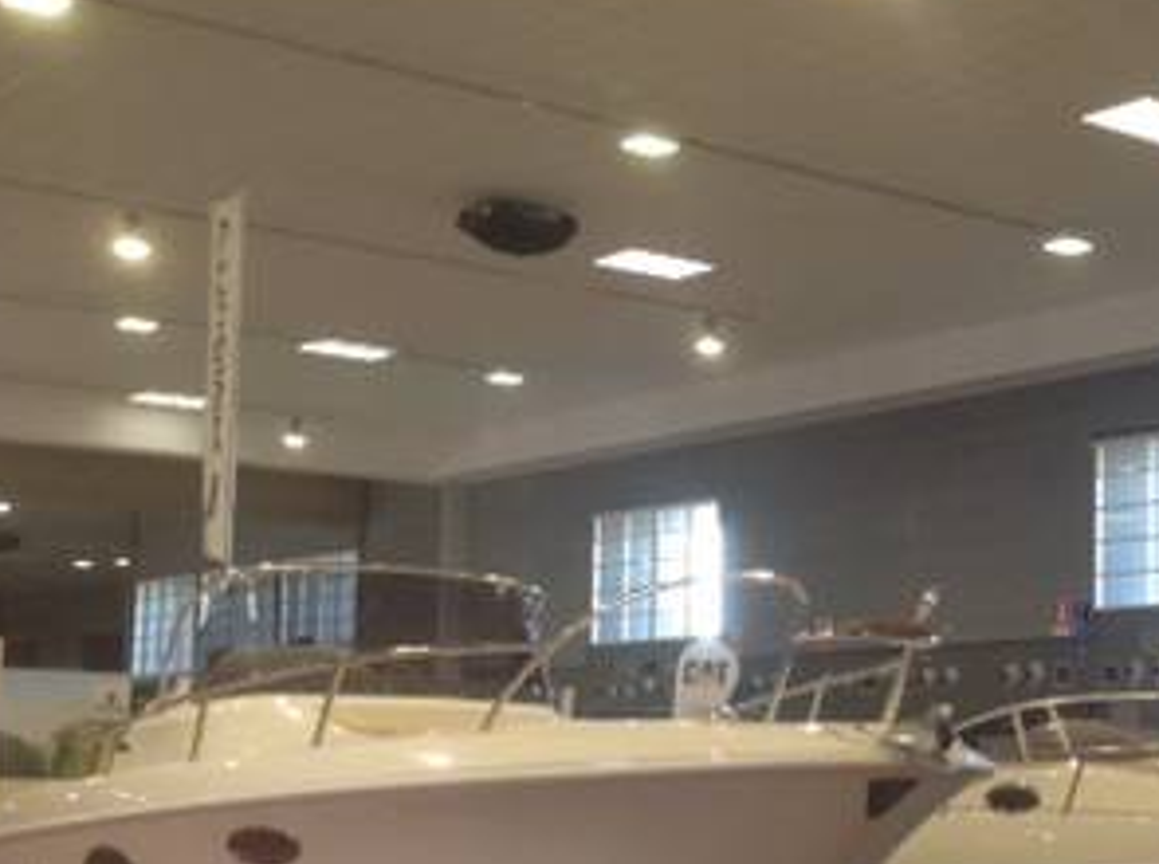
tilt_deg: +5.1
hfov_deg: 26.6
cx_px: 1114
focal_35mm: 70
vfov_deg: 20.9
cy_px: 558
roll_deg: +0.0
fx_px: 2339
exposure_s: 1/20
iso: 64
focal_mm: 4.28
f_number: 2.4
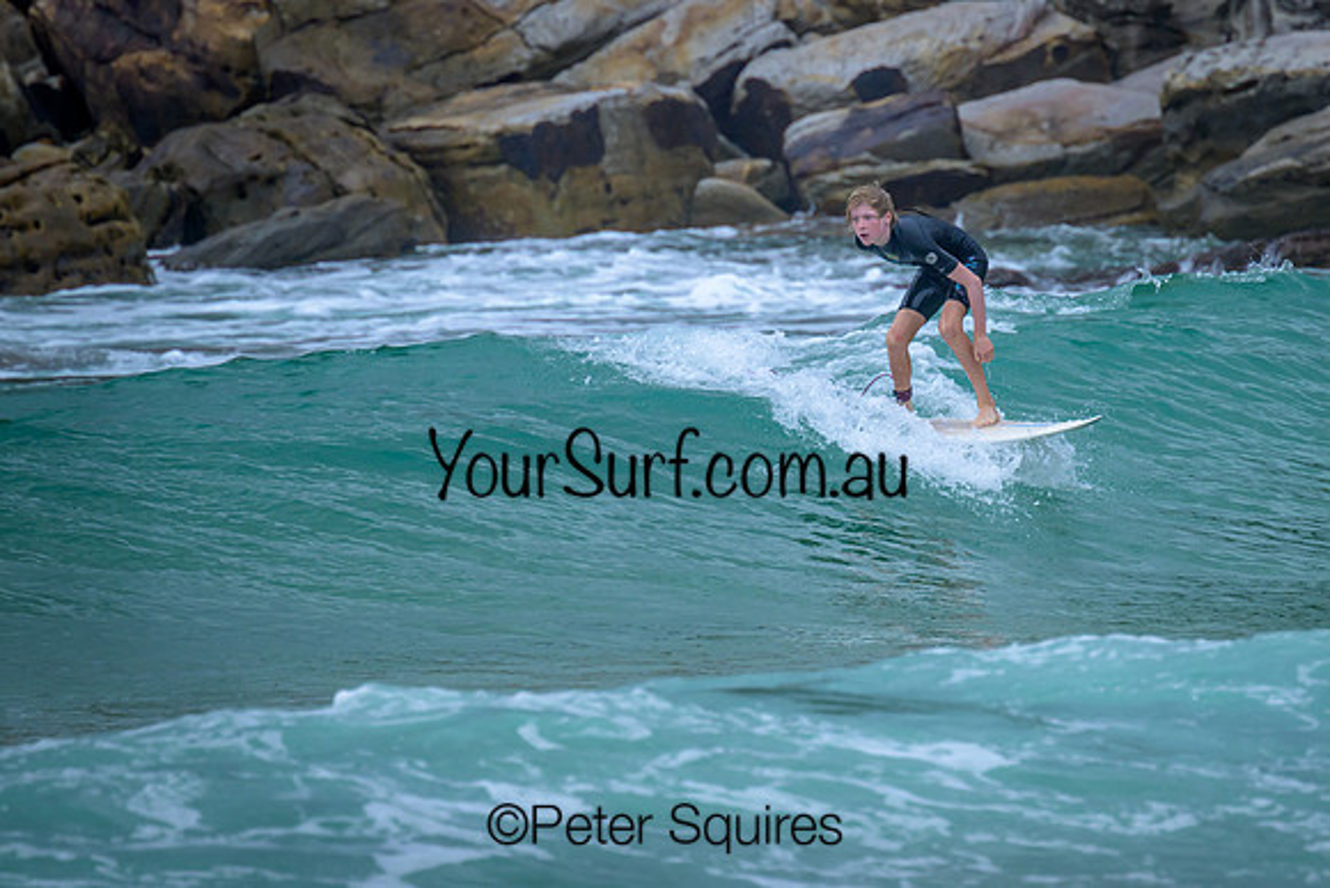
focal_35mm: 767
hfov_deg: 2.7
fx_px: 28359
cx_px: 824
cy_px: 346
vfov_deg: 1.8
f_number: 8
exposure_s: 1/2000
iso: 1000
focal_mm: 560
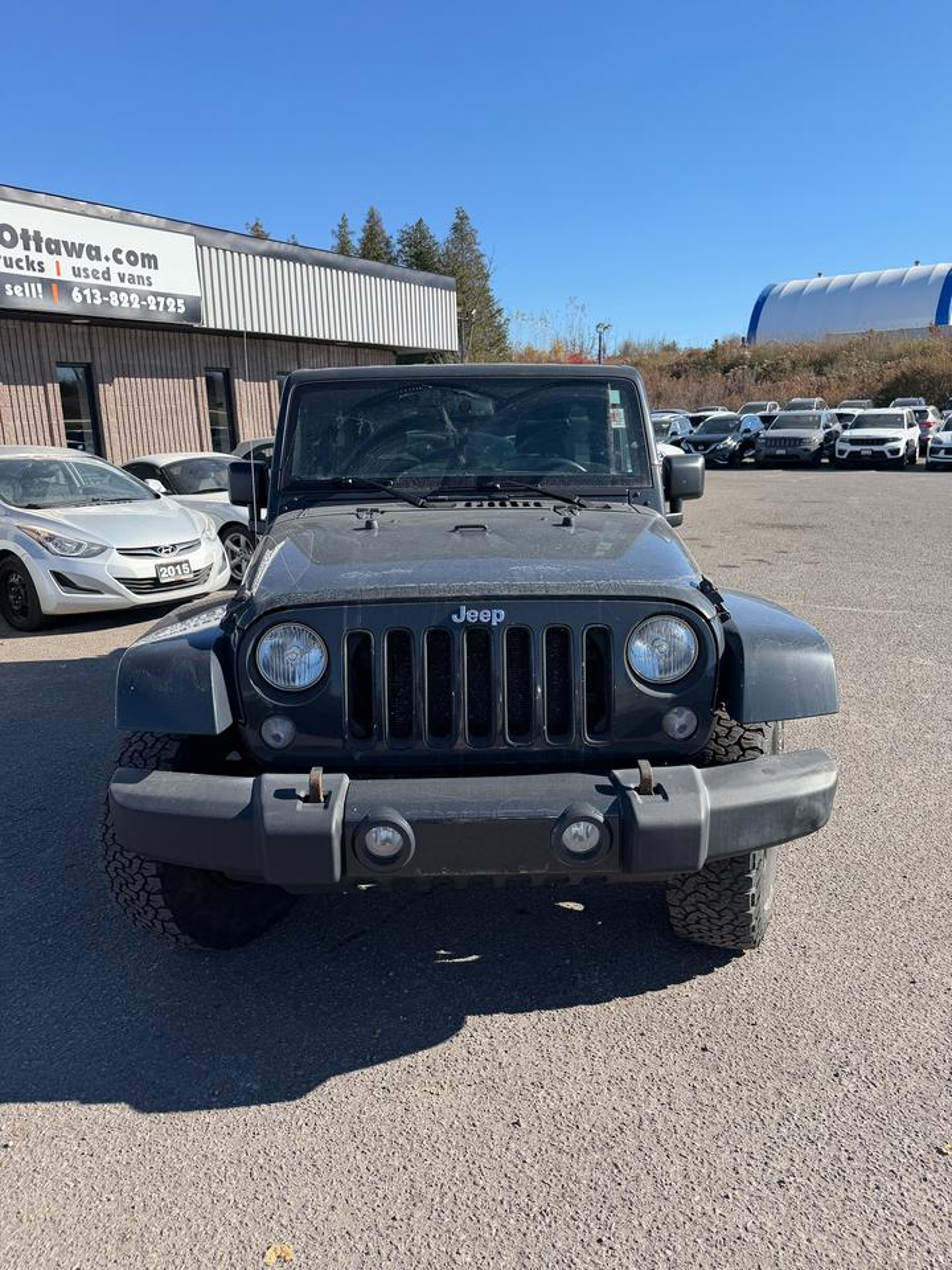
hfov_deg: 56.8
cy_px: 635
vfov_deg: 71.6
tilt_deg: -10.5
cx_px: 476
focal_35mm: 24
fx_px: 880
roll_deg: +3.9
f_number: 1.78
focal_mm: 6.76
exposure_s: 1/2907
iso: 80
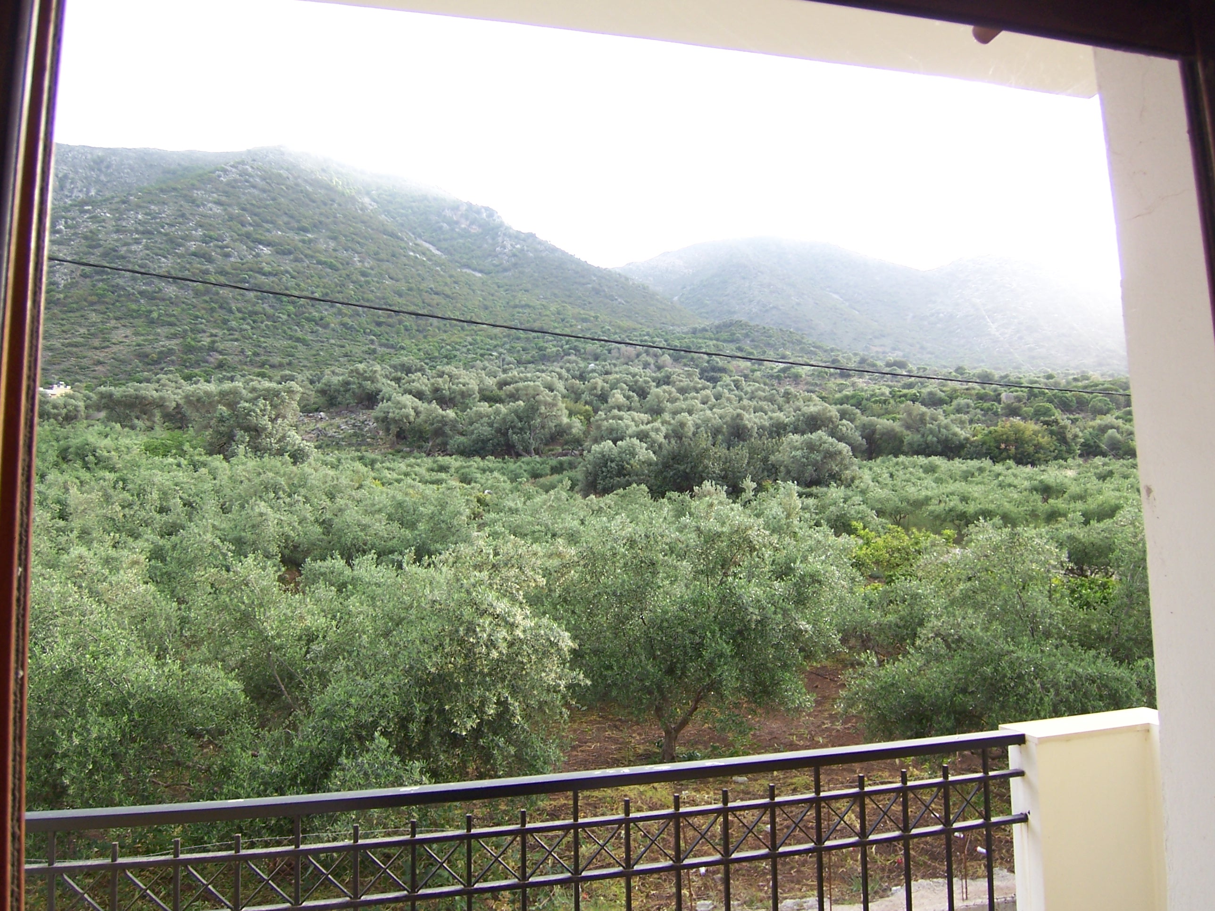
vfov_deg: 58.9
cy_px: 456
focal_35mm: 23
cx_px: 608
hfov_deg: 73.9
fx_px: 807
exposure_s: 1/100
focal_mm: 3.8
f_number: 2.8
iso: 64
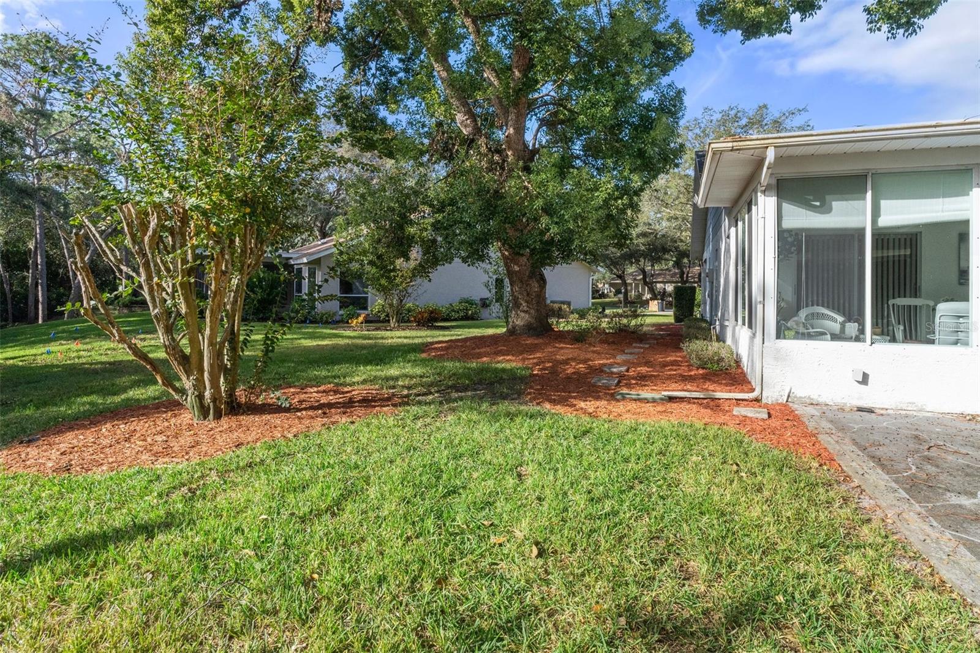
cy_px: 326
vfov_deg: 63.2
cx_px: 490
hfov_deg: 85.4
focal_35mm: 20
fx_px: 531
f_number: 8
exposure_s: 1/250
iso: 640
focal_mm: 13
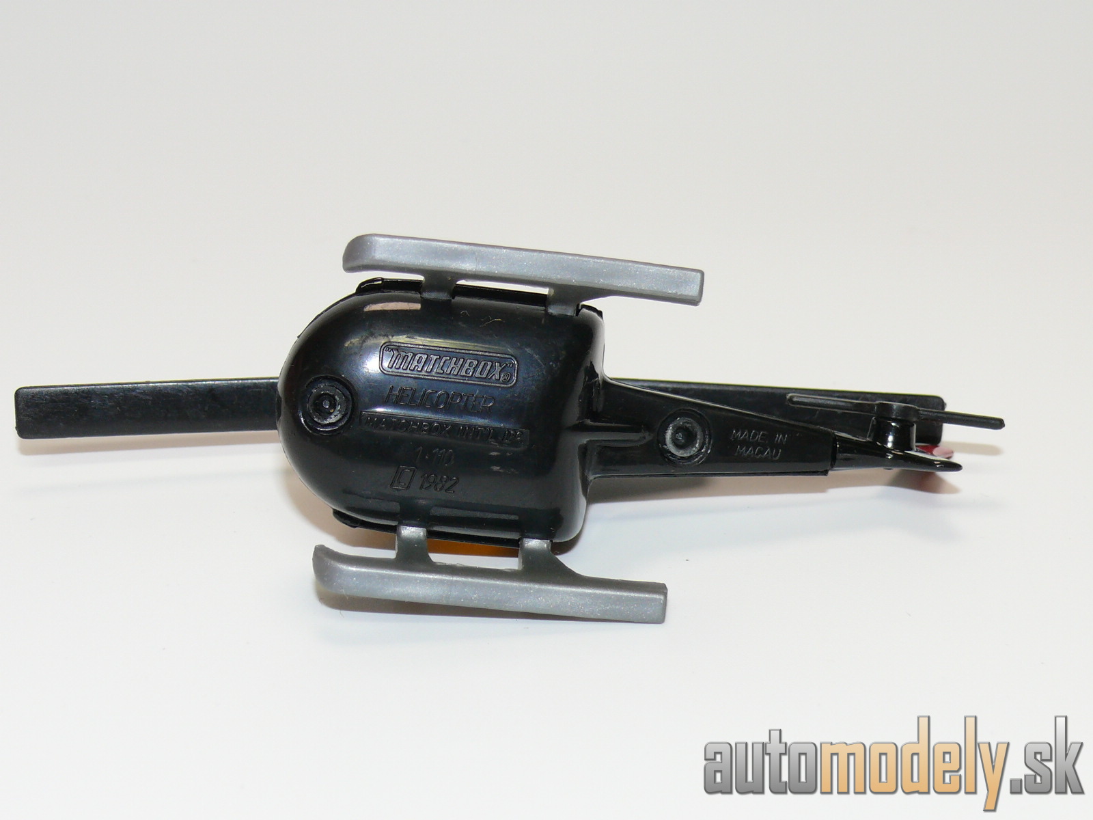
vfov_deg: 19.9
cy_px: 410
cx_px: 546
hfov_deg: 26.3
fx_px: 2337
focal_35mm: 74
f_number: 4
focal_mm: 11.2
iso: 100
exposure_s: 1/30
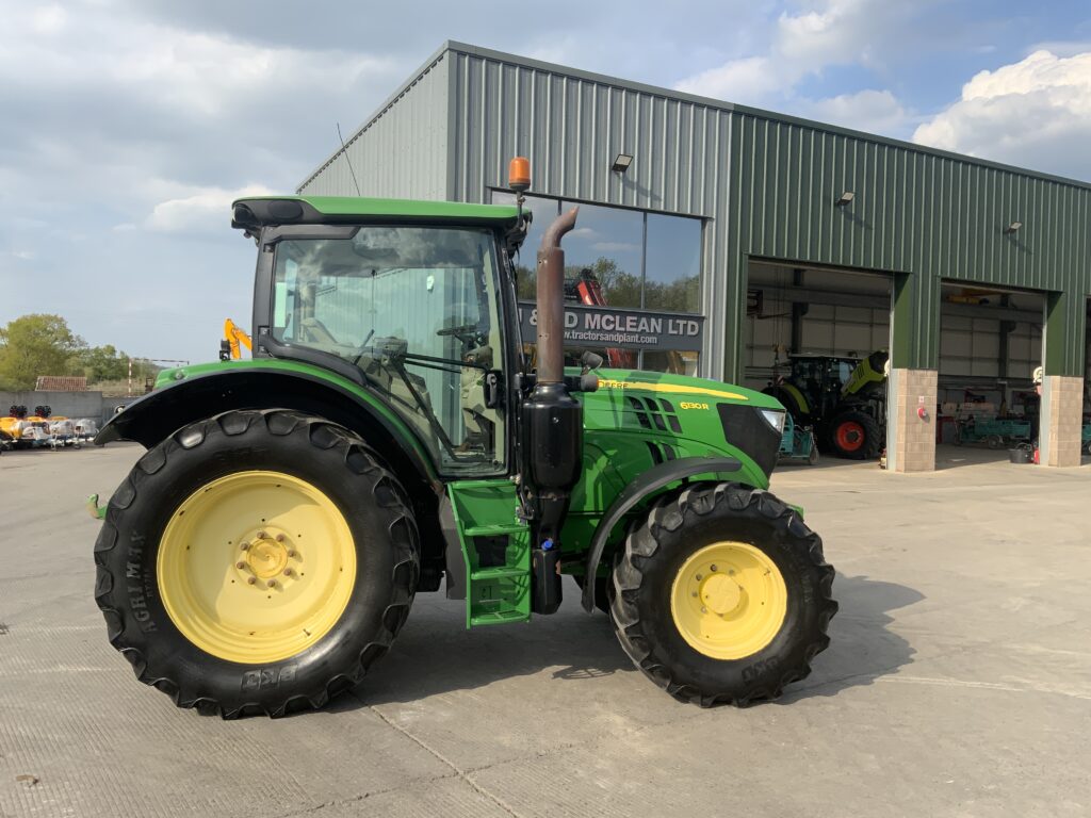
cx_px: 546
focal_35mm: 29
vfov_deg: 48.2
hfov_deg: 61.7
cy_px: 409
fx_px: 914
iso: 16
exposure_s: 1/1221
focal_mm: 3
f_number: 1.8
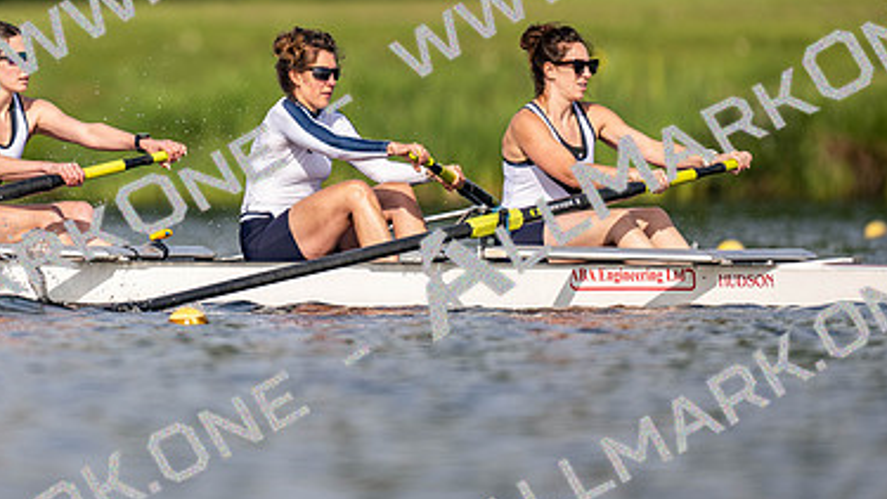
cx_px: 218
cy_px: 117
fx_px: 22886
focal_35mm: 973
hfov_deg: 2.2
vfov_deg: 1.2
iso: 280
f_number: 4
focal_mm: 600
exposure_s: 1/2500
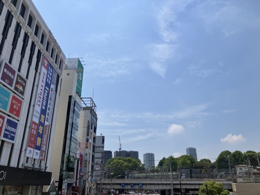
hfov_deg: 63.4
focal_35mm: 28
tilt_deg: +23.1
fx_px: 210
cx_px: 130
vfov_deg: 49.7
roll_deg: +0.2
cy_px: 98
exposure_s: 1/4878
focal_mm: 3.99
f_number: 1.8
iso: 32
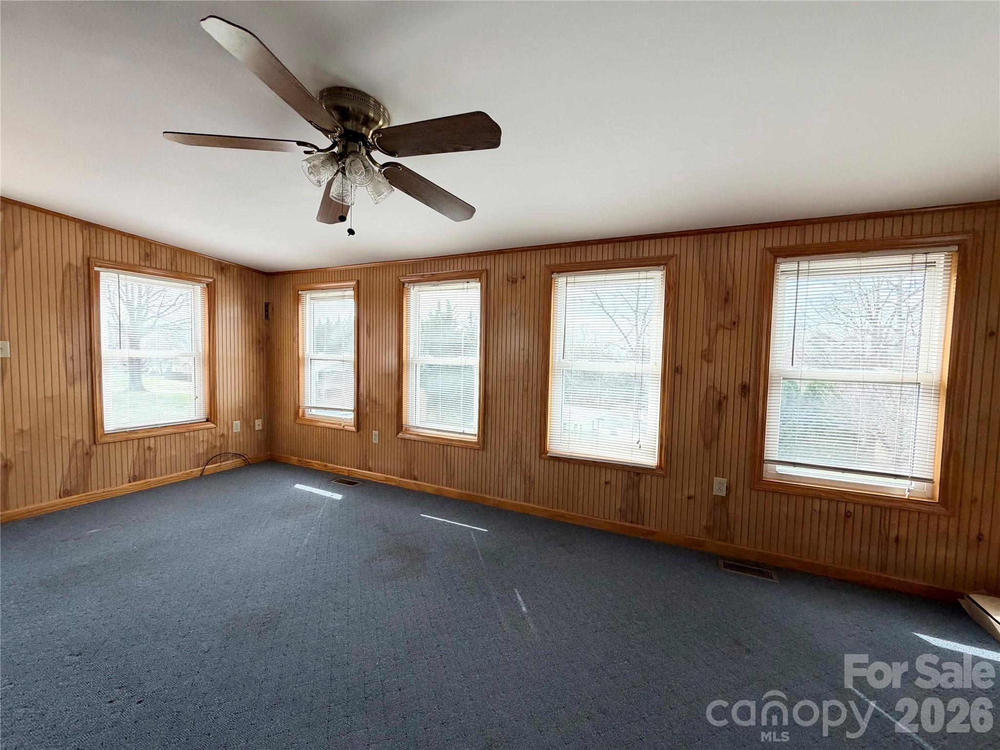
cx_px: 500
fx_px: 404
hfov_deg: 102.1
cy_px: 375
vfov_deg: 85.7
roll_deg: -0.3
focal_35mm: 14
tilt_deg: -2.8
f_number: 2.2
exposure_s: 1/121
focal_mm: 2.22
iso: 80
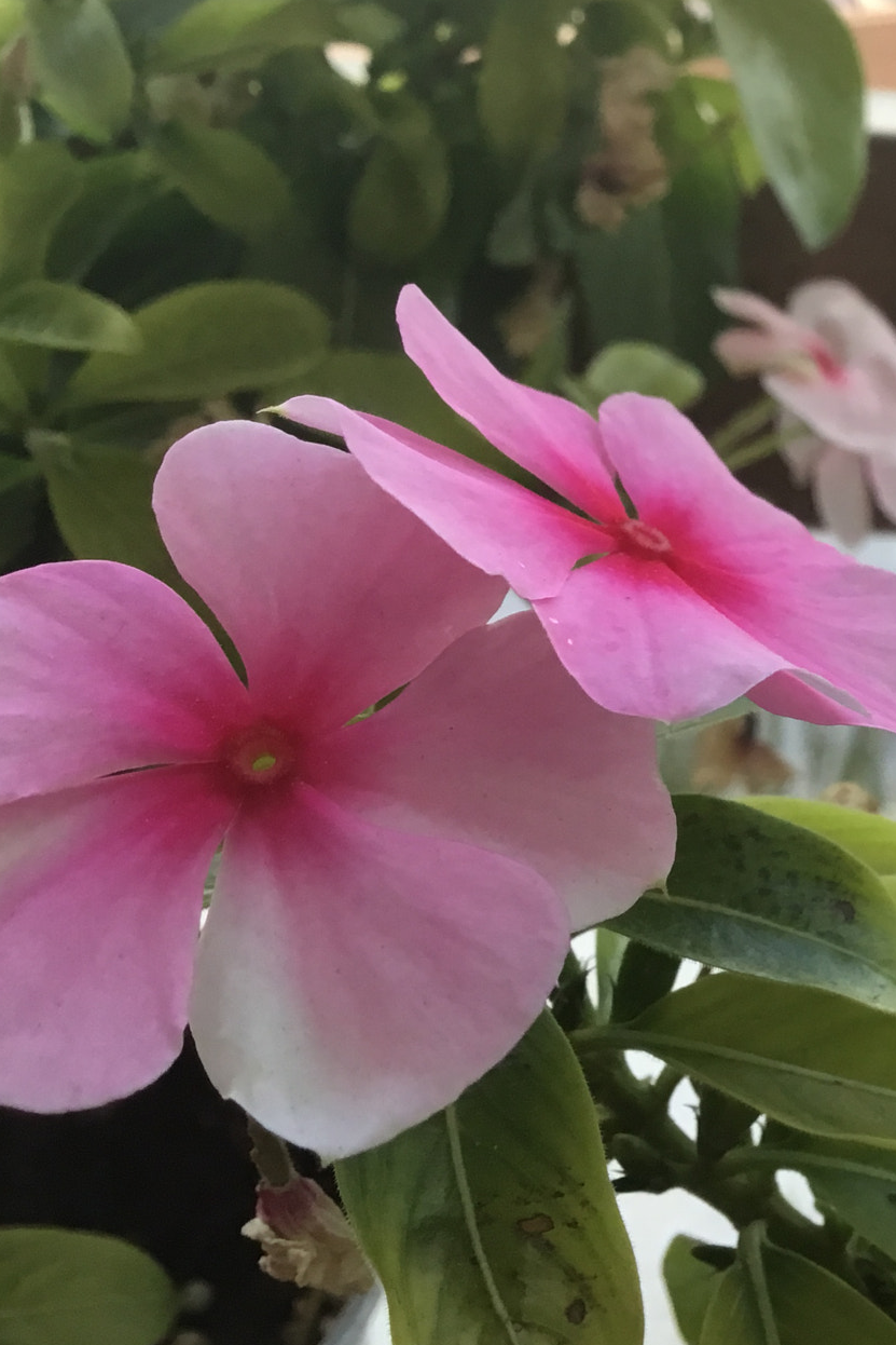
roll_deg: -5.3
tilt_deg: -26.1
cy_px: 610
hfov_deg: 24.2
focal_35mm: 53
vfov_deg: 37.5
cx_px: 927
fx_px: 1978
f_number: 2.4
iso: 64
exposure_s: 1/33
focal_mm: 3.3
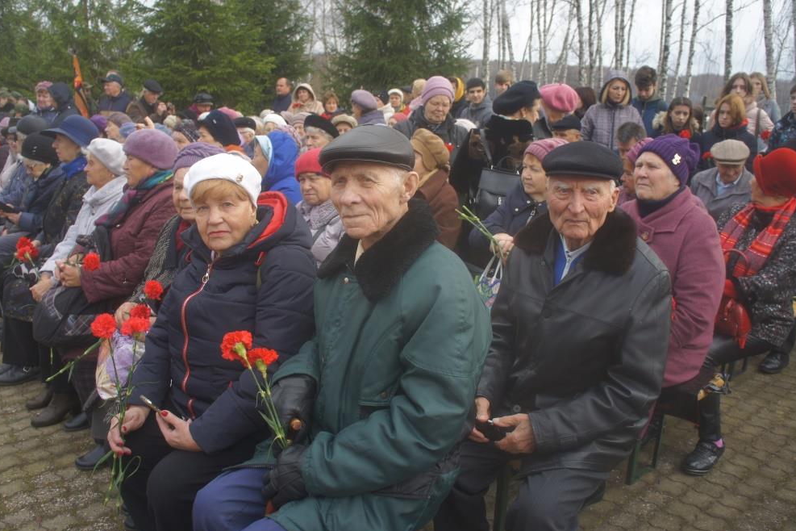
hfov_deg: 65.5
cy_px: 262
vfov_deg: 46.4
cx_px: 390
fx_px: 619
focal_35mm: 28
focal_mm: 18
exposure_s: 1/250
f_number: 4.5
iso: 200
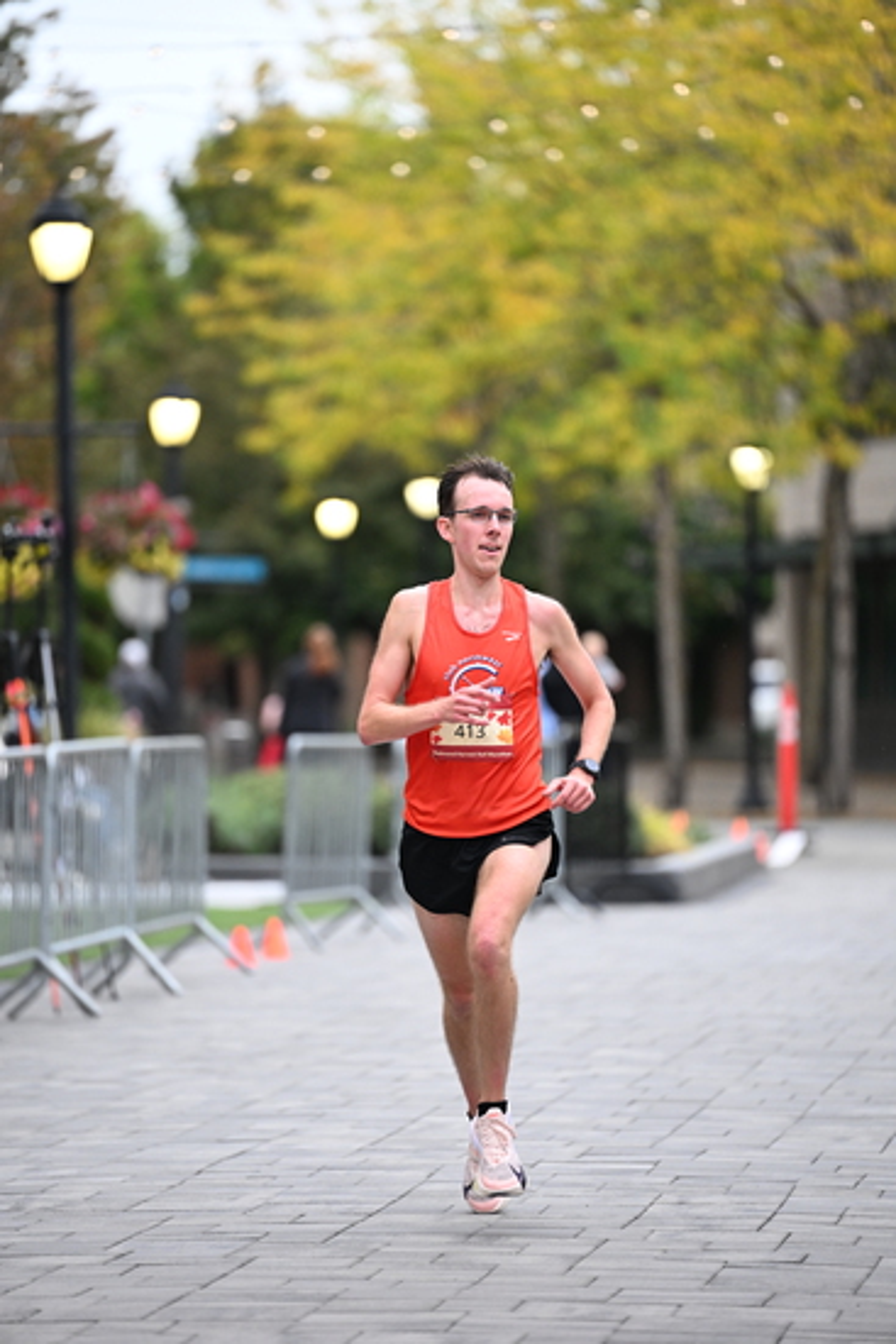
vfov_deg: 10.5
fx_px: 7275
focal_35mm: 195
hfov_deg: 7.0
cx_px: 448
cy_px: 672
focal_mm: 195
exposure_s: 1/800
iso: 1600
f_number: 2.8
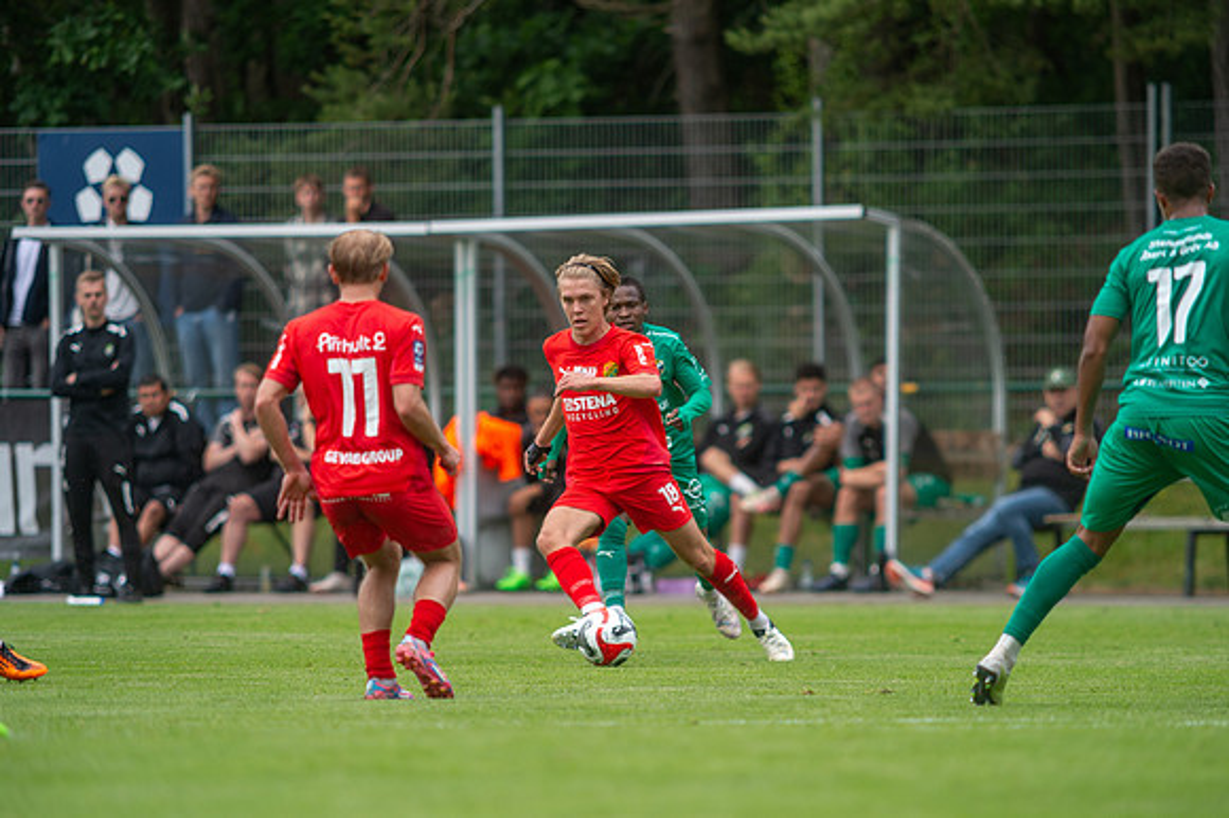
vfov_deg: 3.3
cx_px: 614
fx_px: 14330
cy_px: 409
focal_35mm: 420
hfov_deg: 4.9
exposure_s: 1/1600
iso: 500
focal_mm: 420
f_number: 4
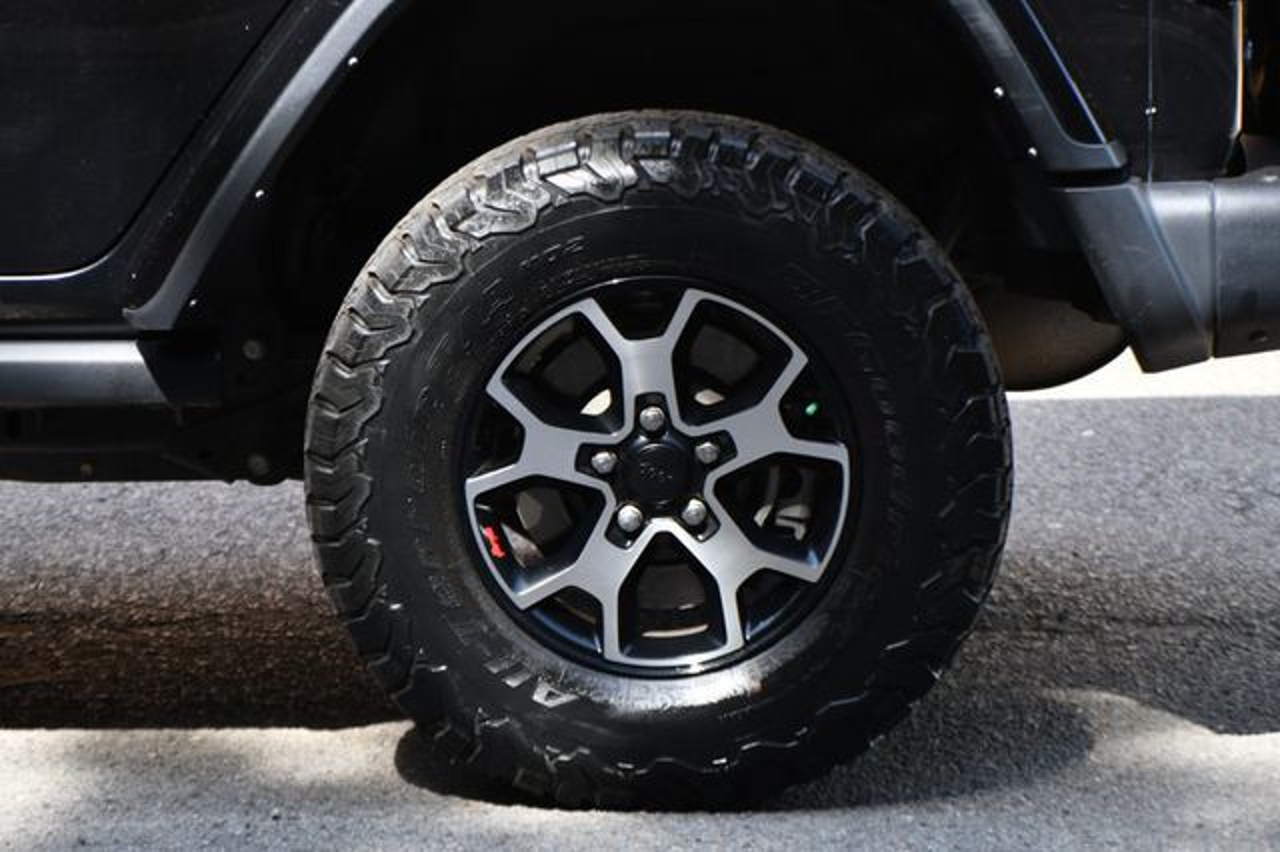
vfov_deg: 8.7
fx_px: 5579
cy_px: 426
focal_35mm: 157
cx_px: 640
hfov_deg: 13.1
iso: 220
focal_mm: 105
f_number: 5.6
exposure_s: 1/250
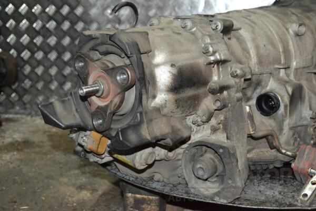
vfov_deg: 26.5
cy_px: 106
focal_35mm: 51
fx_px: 448
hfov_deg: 38.9
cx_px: 158
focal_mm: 34
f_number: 7.1
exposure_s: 1/60
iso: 3200
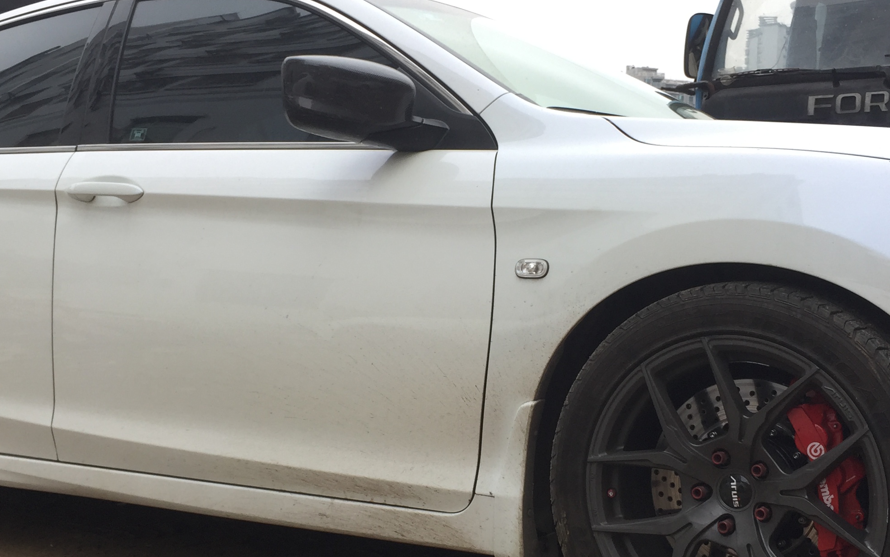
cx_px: 474
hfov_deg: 39.5
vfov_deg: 25.3
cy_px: 357
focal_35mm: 51
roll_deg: -0.9
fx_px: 1237
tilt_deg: -3.2
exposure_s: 1/321
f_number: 2.2
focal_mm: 4.15
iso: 32
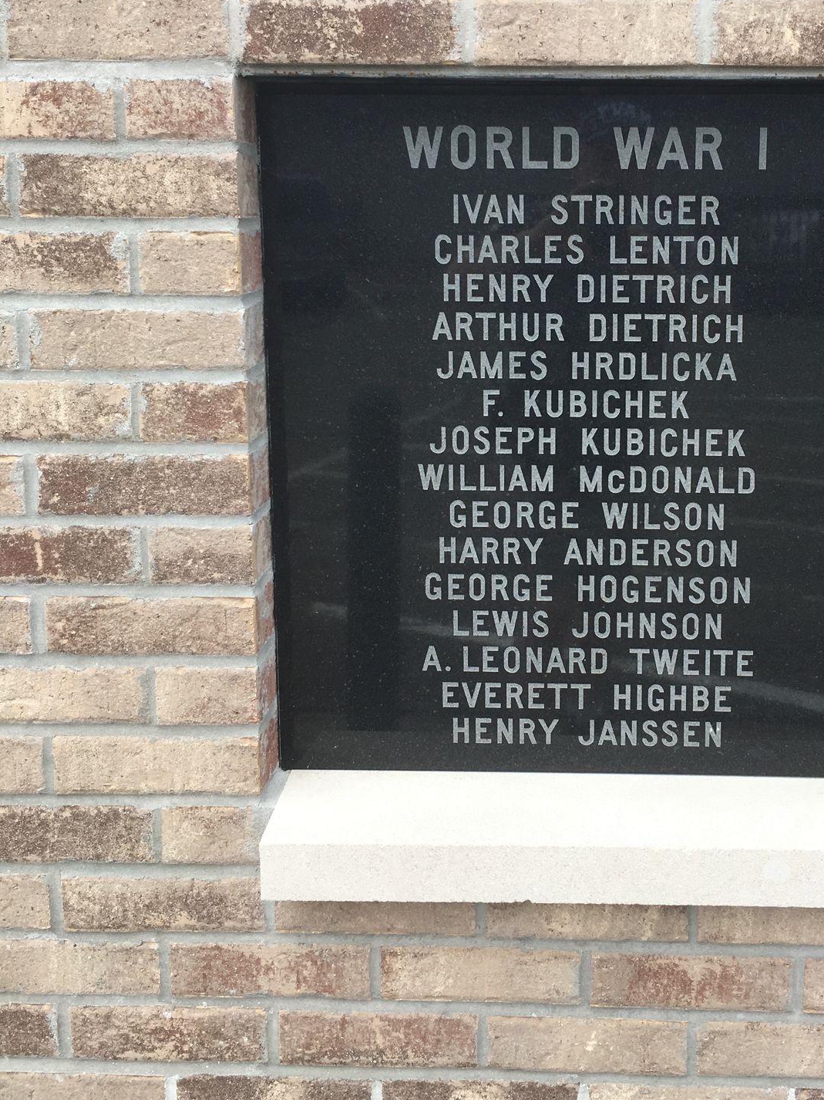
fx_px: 1302
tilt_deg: -9.9
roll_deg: -0.1
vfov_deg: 45.3
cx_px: 580
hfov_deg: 34.6
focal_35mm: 41
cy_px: 393
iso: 25
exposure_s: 1/269
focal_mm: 4.15
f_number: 2.2
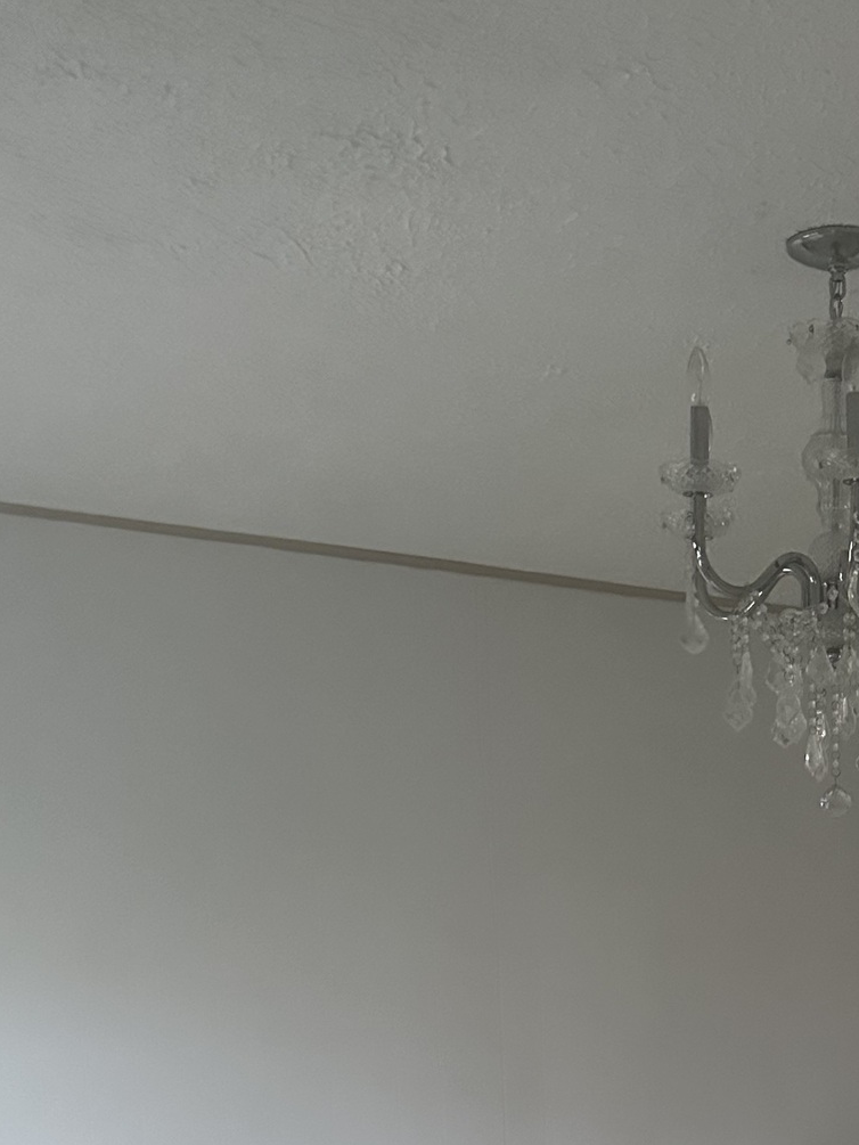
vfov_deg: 31.8
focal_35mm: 55
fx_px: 1819
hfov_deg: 25.2
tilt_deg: -4.7
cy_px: 1183
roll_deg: +0.1
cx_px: 869
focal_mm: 6.86
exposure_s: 1/40
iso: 1000
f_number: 1.78
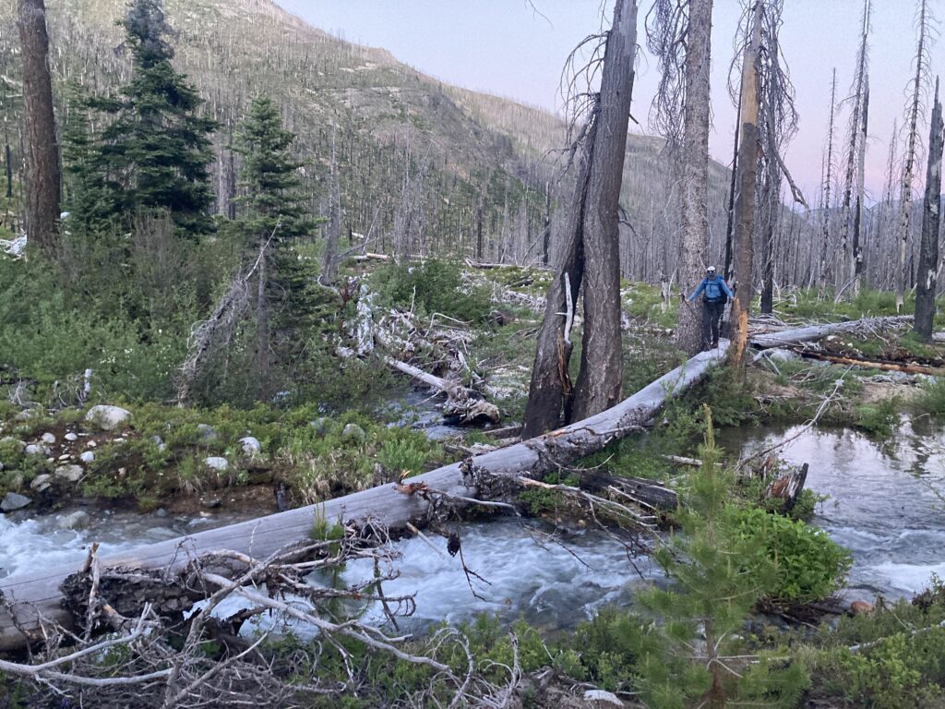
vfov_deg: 49.7
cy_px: 354
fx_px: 764
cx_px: 472
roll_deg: -2.0
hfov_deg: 63.4
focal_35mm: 28
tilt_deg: -4.4
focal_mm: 3.99
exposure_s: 1/40
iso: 400
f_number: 1.8
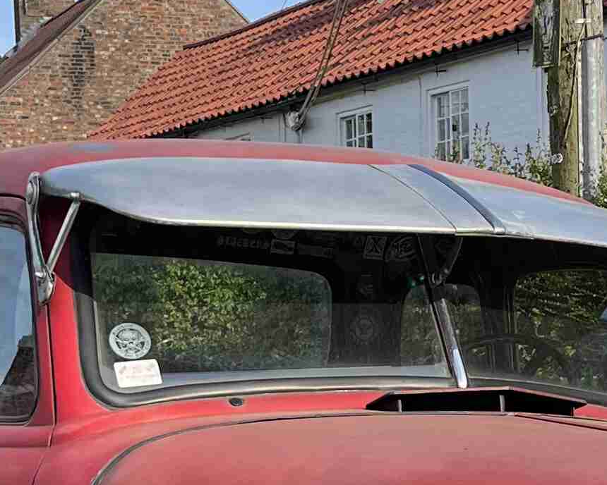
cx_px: 418
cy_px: 548
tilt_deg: -5.7
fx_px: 2138
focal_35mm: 119
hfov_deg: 16.1
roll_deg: +1.6
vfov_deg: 12.7
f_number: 1.6
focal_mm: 5.1
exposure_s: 1/1695
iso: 50
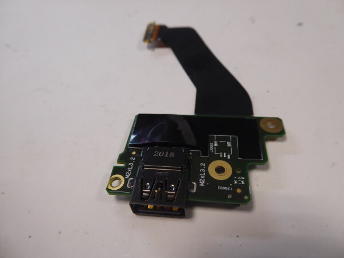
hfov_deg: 69.4
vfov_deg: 54.9
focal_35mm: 25
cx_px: 172
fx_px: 248
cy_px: 129
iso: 200
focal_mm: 4.3
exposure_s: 1/60
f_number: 3.3
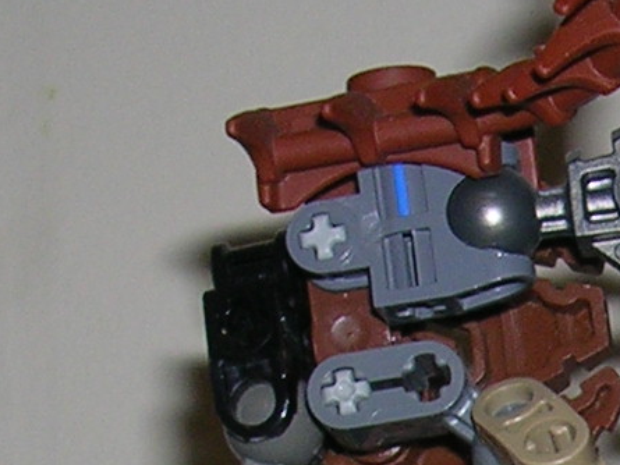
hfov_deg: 11.0
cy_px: 745
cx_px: 844
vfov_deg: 8.3
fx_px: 3135
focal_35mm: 175
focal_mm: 5.8
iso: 50
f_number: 2.8
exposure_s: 1/60.1
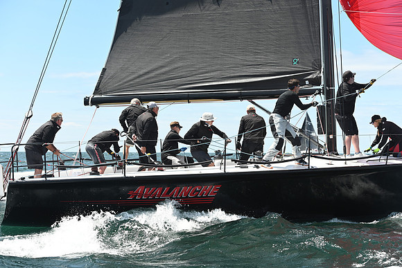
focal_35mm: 70
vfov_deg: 19.5
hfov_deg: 28.8
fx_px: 782
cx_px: 201
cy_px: 134
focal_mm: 70
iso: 320
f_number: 5.6
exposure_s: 1/1000
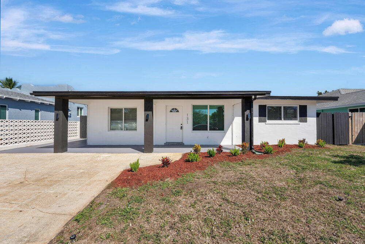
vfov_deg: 81.2
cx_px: 182
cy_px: 122
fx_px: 142
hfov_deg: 104.2
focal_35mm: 14
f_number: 10
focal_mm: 14
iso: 100
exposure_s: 1/200
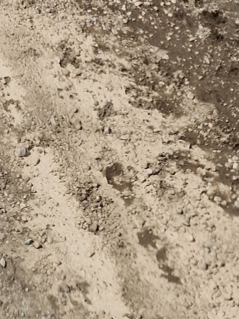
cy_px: -297
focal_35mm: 90
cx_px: -72
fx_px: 829
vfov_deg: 16.9
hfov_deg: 15.6
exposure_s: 1/1748
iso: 50
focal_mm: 6.4
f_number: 1.8
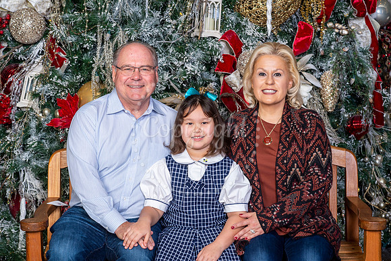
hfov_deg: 23.9
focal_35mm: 85
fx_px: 923
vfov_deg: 16.1
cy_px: 130
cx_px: 196
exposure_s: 1/125
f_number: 8
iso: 400
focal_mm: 85
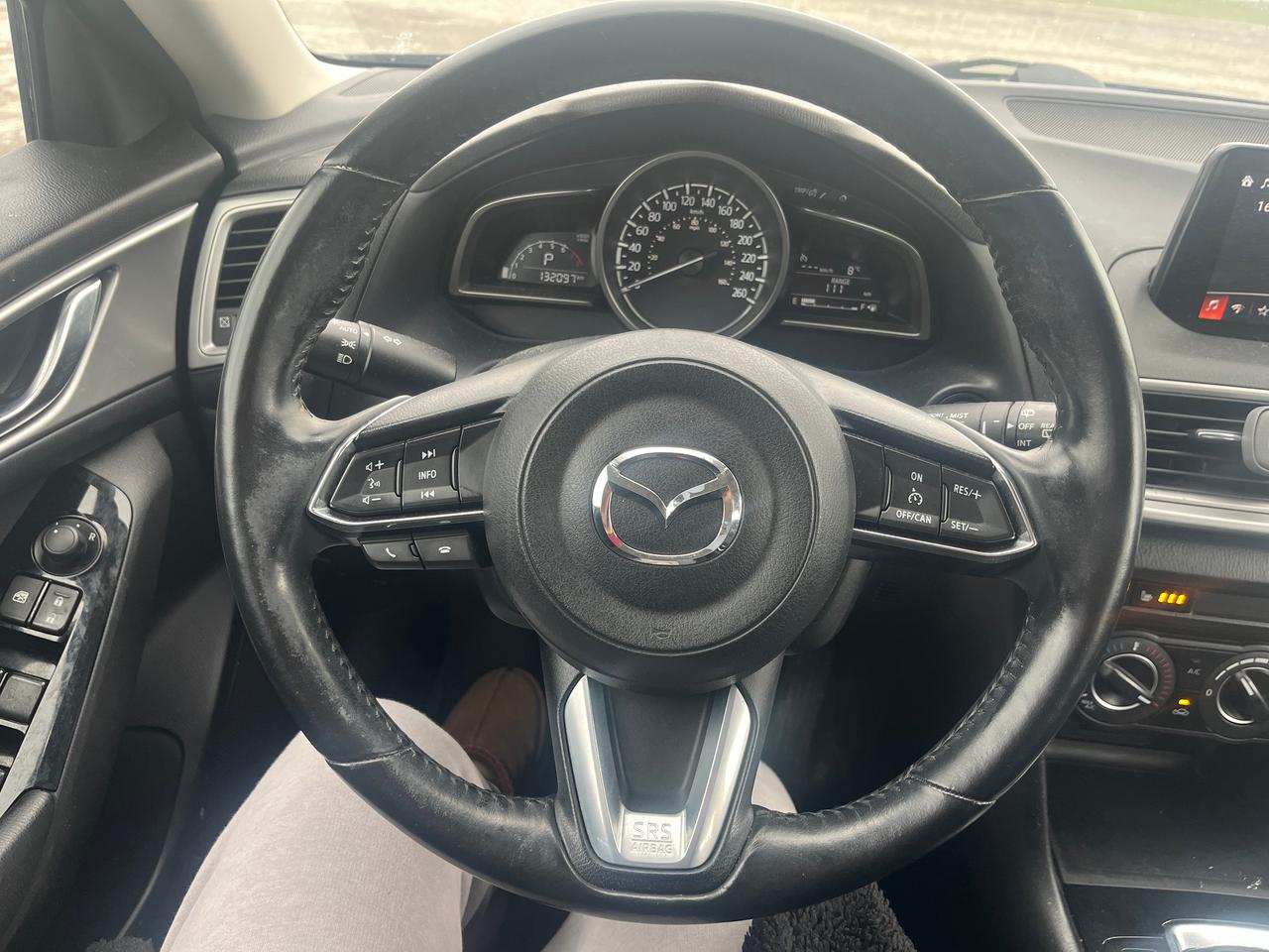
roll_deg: -5.4
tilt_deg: -30.0
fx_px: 953
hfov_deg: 67.3
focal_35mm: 26
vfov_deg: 53.1
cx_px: 634
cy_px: 476
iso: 100
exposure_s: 1/121
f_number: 1.6
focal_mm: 5.1
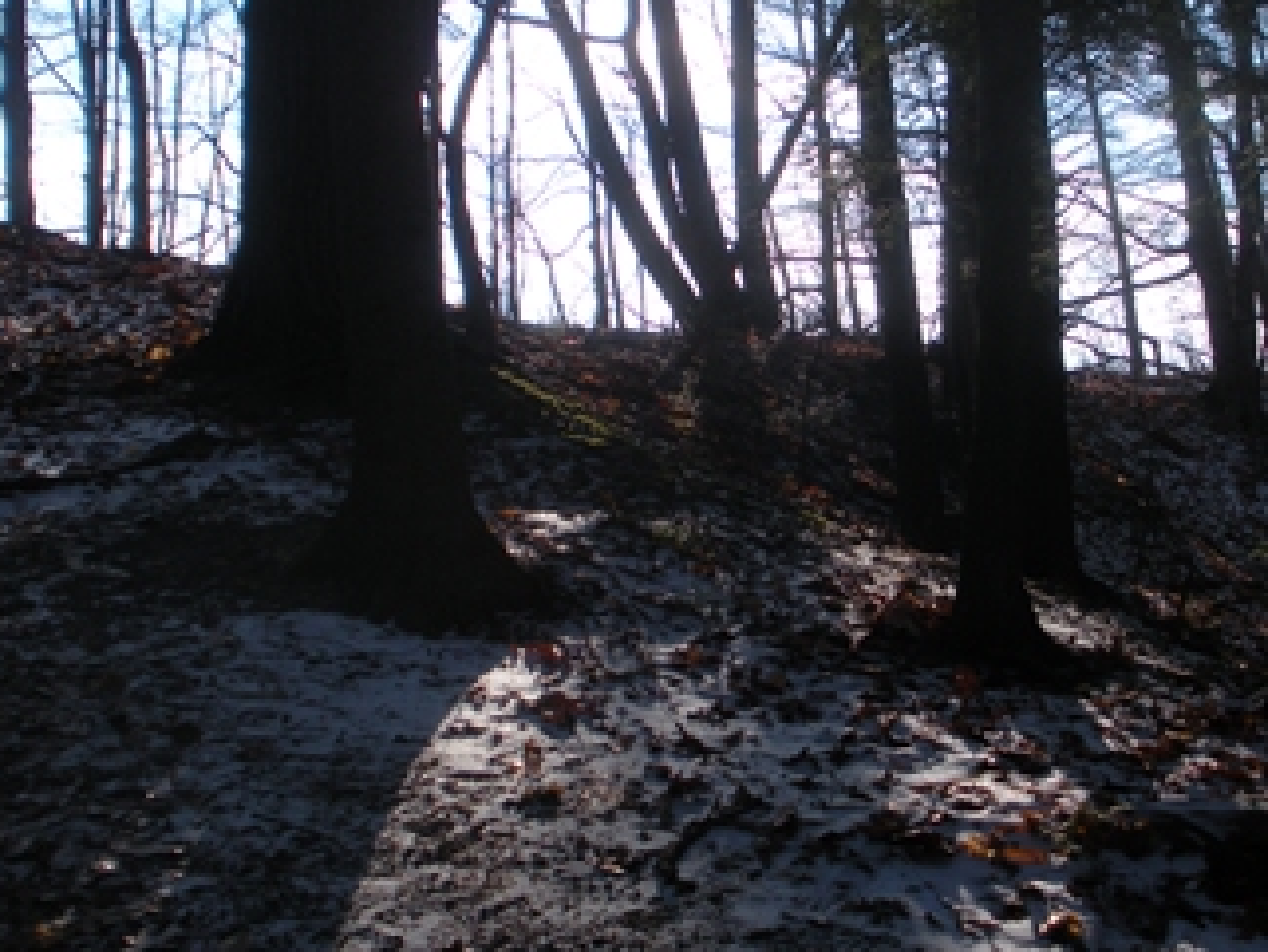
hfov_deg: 34.2
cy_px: 334
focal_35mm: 56
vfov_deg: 26.0
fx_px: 2052
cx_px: 794
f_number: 3.5
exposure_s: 1/750
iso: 64
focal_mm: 6.3
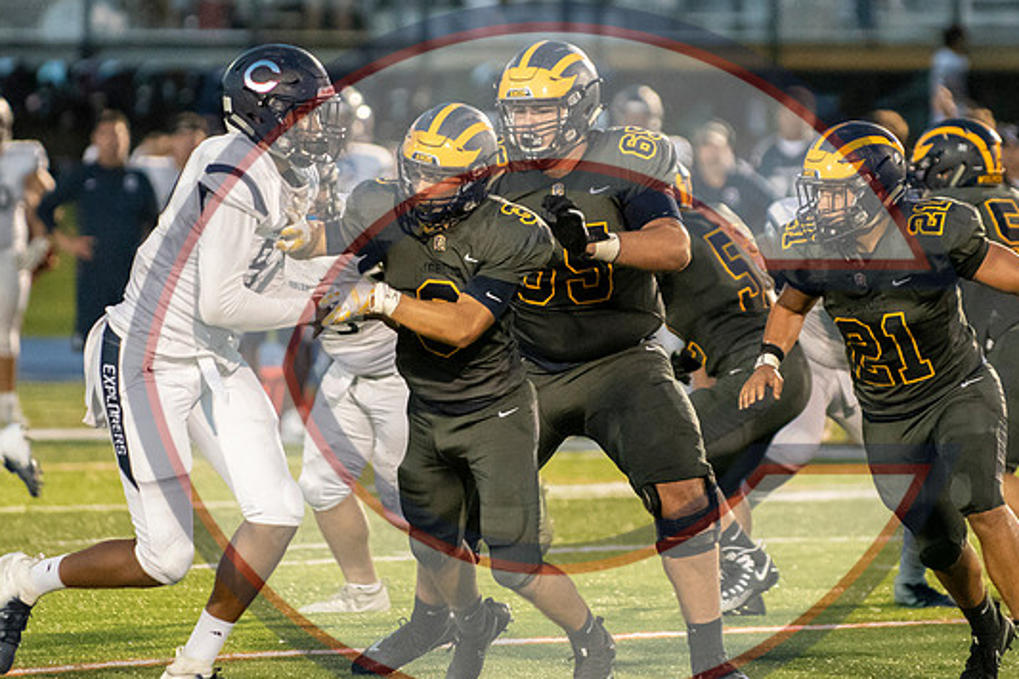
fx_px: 11573
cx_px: 495
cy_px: 273
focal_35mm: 409
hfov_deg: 5.0
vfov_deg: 3.4
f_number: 2.8
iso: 9000
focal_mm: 200
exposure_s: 1/1600
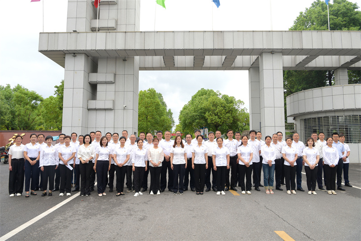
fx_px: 291
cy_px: 120
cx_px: 180
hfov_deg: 63.7
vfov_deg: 44.9
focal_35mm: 29
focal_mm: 29
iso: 100
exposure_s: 1/125
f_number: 8
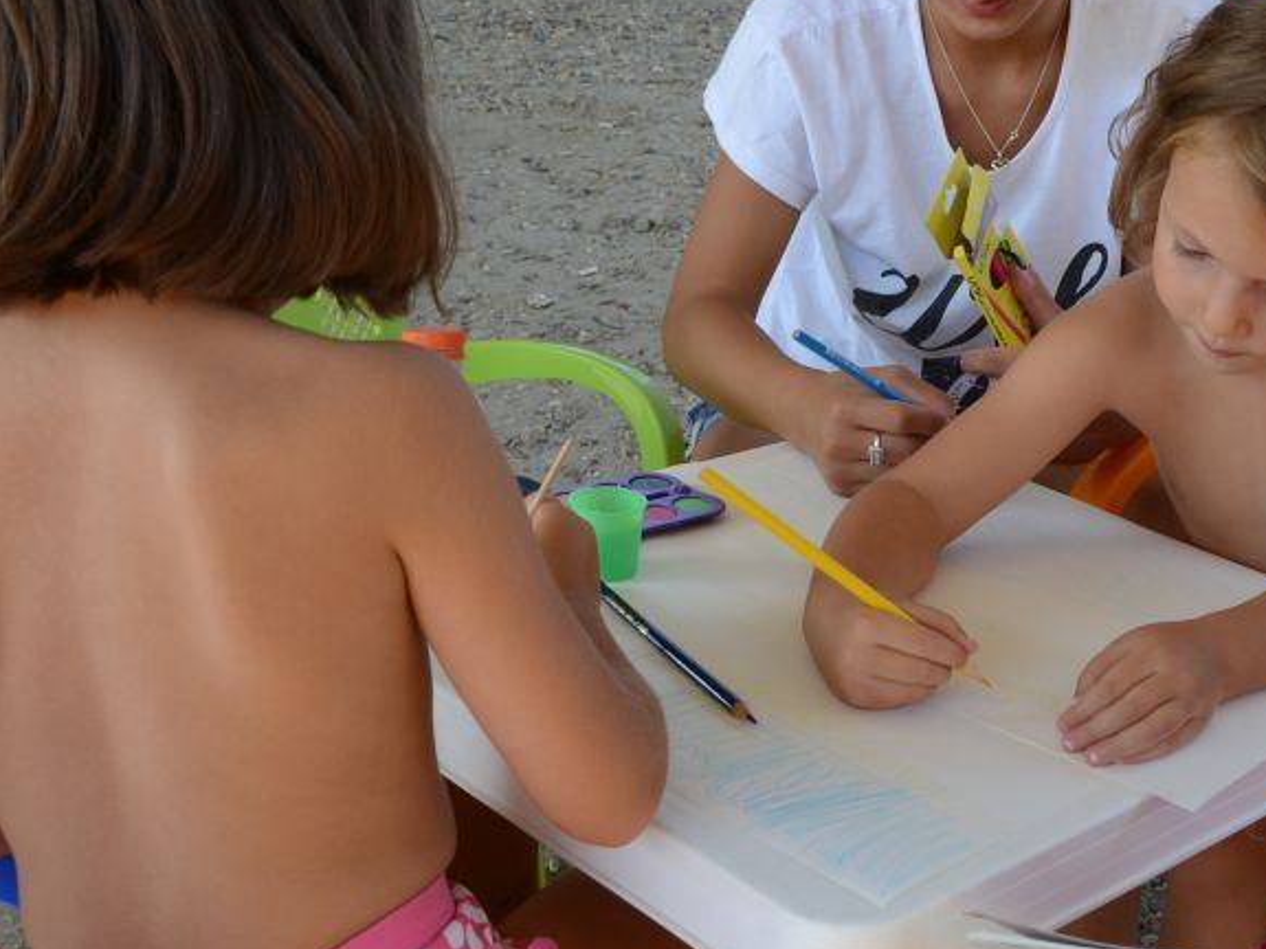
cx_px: 851
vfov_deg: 26.4
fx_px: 2011
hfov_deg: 34.6
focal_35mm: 55
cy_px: 314
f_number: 8
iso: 250
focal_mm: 22
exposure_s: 1/80
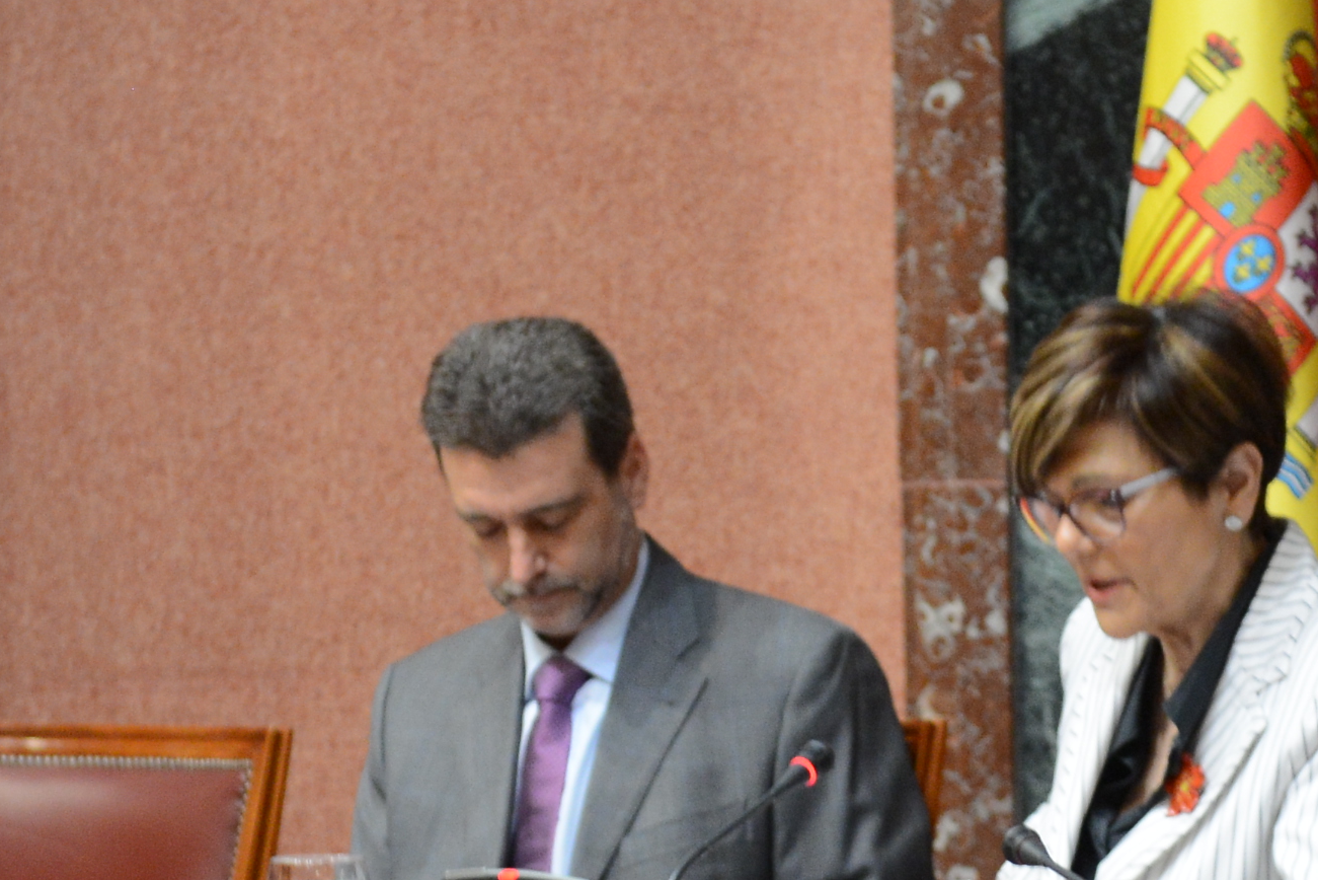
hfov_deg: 8.3
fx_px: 9008
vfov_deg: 5.6
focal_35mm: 246
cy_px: 869
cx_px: 1123
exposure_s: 1/80
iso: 1600
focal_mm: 58
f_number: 3.2
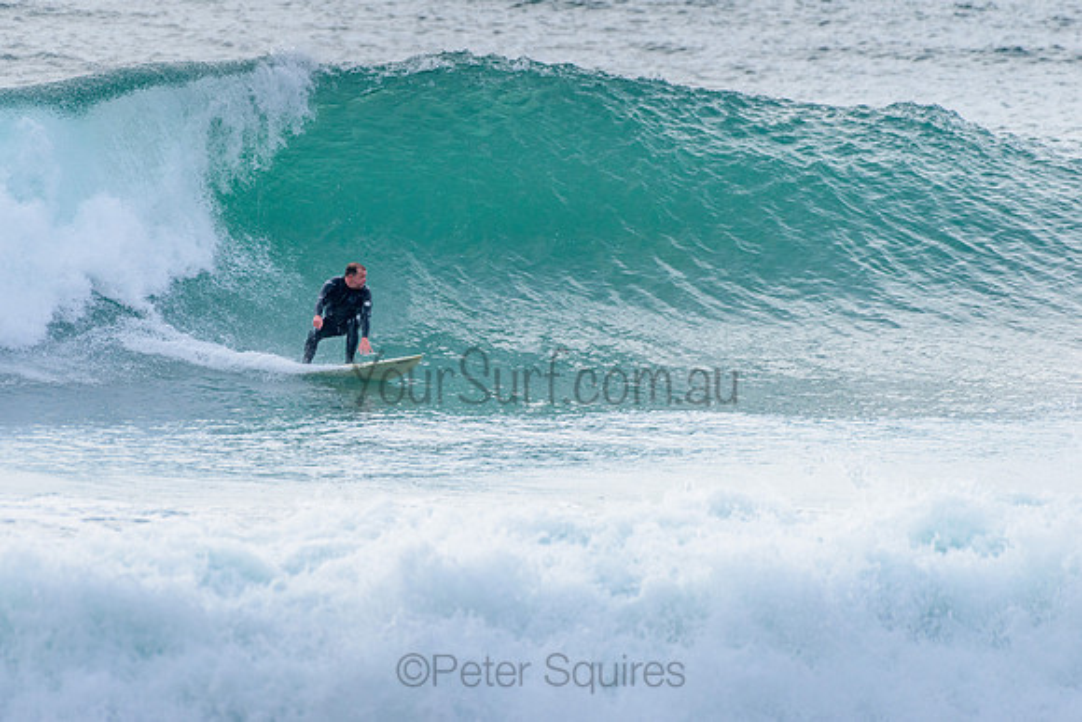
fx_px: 18406
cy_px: 296
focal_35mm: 612
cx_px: 420
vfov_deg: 2.2
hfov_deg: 3.4
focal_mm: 500
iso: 560
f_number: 5.6
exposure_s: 1/2000
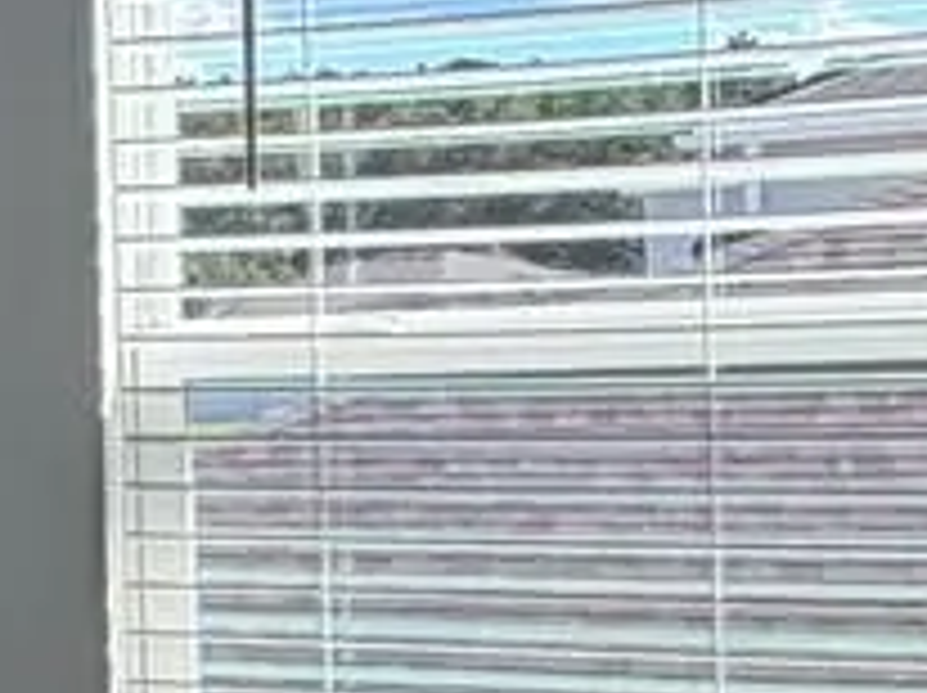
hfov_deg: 12.2
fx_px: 2916
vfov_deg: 13.5
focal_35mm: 109
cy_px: 459
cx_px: -1588
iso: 64
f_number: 2.2
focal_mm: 2.22
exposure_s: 1/120
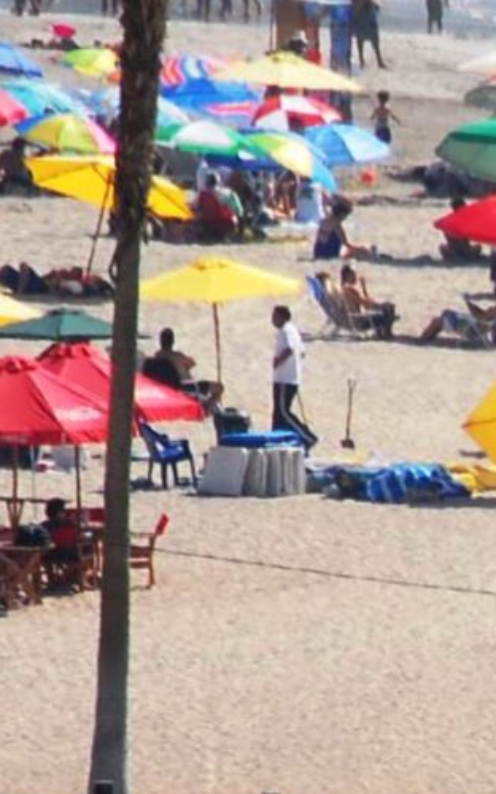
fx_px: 33990
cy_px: 932
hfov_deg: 0.8
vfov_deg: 1.3
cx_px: 1677
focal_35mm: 1572
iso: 100
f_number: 5.6
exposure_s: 1/500
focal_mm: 200
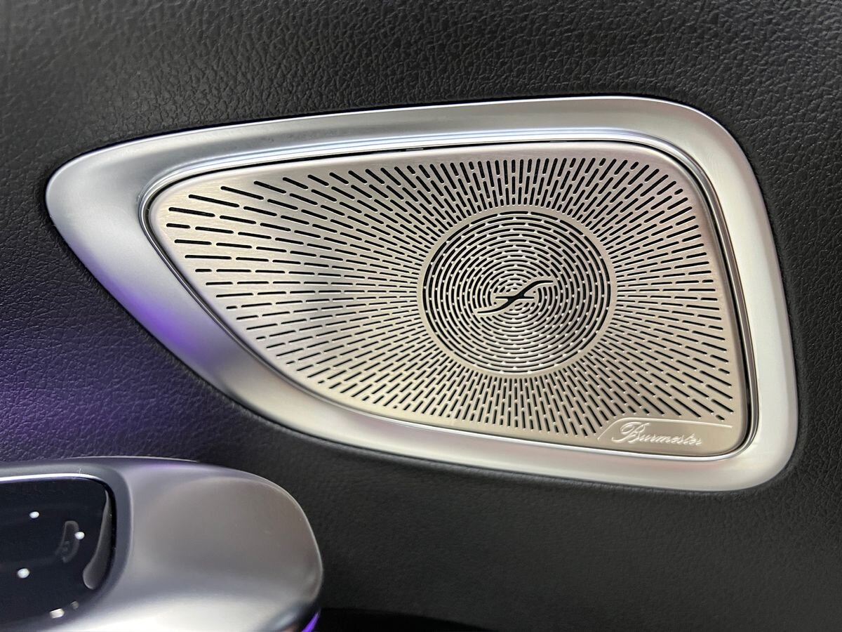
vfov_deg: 53.1
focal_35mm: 26
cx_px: 421
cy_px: 316
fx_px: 632
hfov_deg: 67.3
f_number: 1.5
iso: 500
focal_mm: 5.7
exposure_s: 1/60
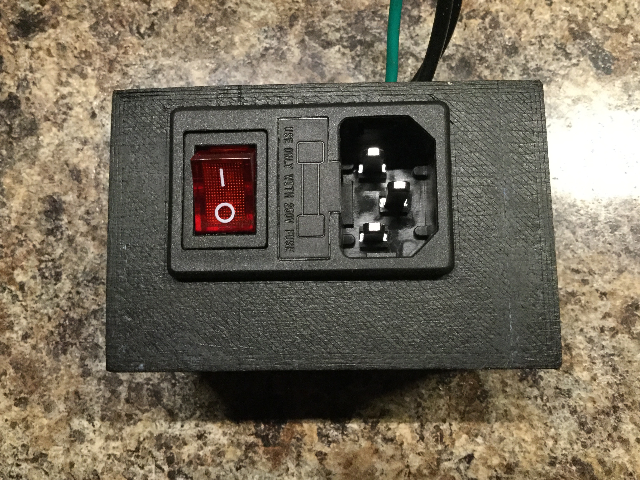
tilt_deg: -84.2
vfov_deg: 42.9
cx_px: 332
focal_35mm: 33
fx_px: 610
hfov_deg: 55.3
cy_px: 228
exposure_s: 1/15
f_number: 2.4
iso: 250
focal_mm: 3.3
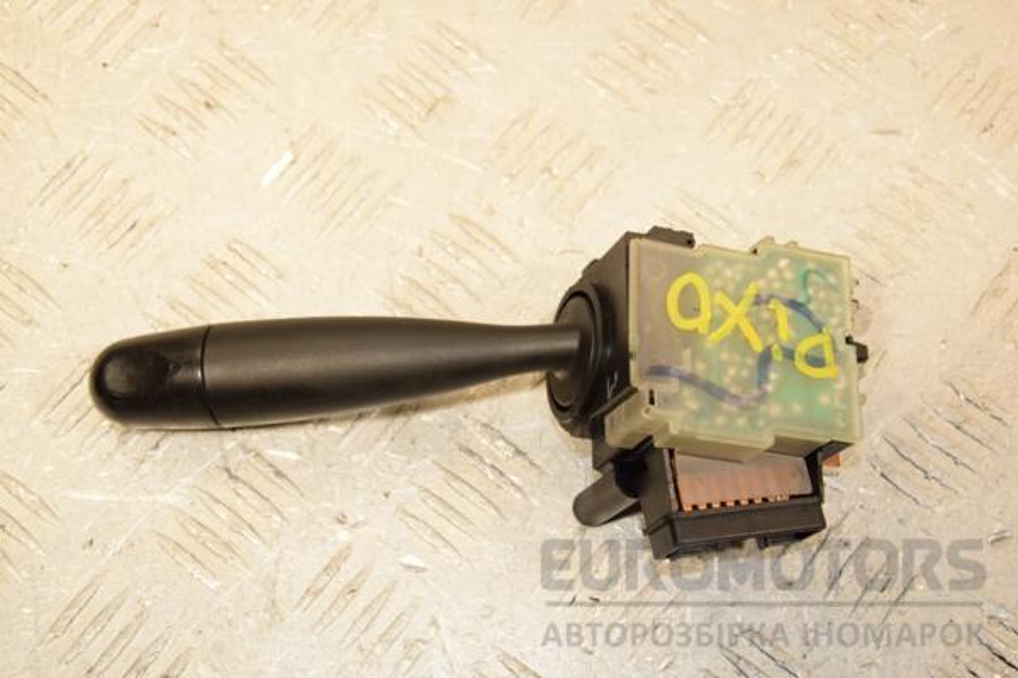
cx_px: 509
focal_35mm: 68
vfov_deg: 20.2
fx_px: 1909
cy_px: 339
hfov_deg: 29.9
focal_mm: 45
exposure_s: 1/200
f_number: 6.3
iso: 800
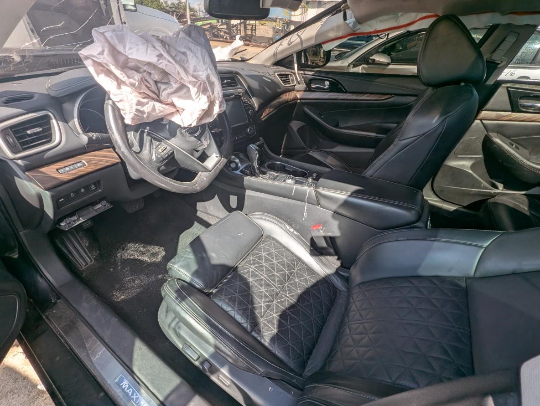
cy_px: 193
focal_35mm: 14
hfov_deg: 102.0
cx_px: 264
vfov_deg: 85.7
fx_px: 219
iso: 52
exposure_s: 1/432
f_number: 2.2
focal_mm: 1.95
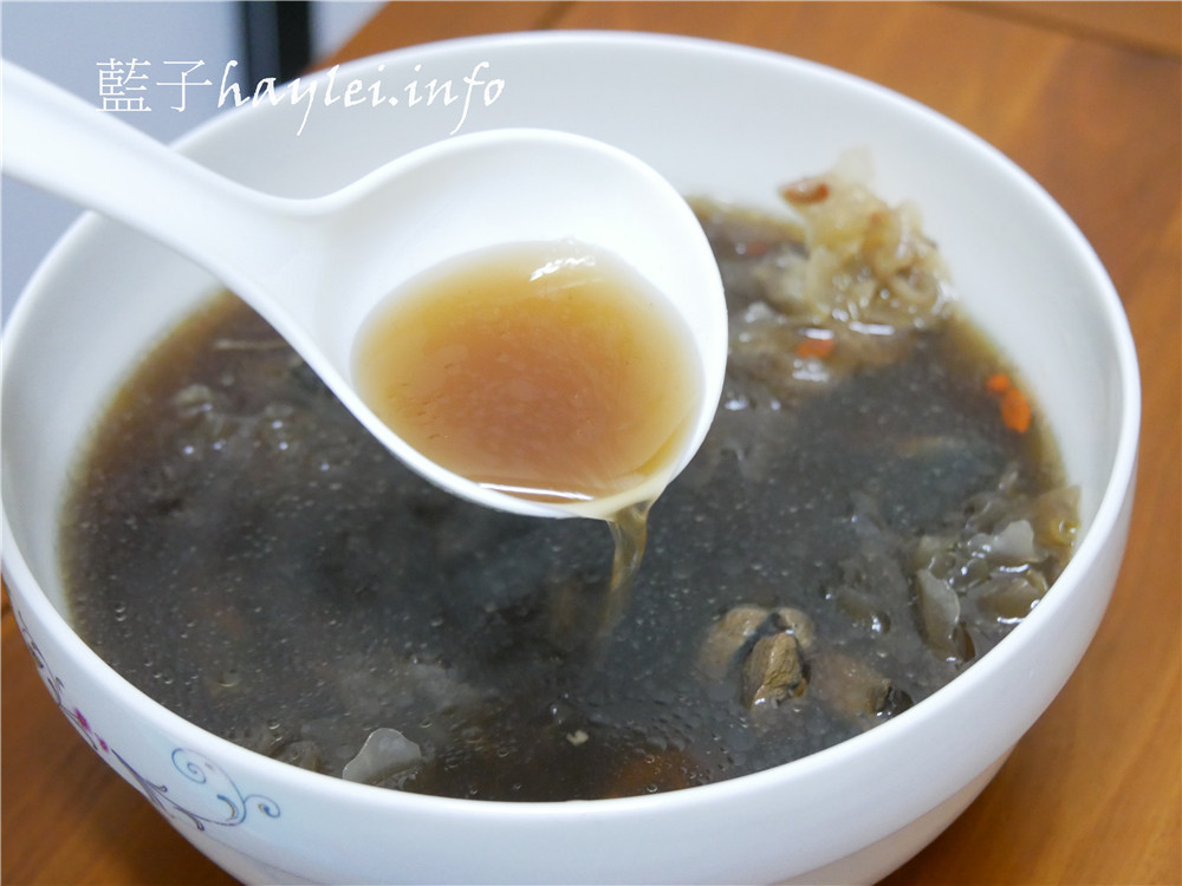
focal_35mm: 68
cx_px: 591
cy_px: 443
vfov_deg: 21.6
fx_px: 2322
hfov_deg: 28.6
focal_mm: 34
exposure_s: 1/25
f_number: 4.5
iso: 3200
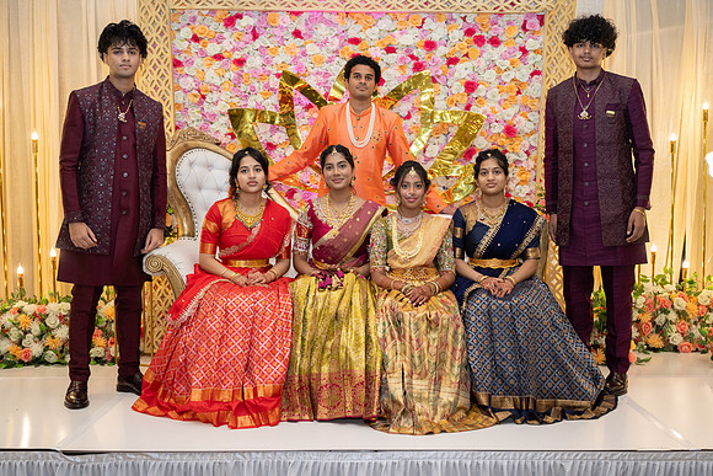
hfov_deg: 48.1
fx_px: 798
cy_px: 238
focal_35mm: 40
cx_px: 356
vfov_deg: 33.2
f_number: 3.5
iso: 1000
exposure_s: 1/160
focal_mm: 40
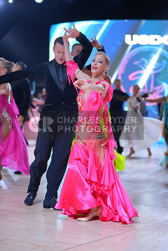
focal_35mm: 88
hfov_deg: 15.5
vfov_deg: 23.1
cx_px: 84
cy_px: 126
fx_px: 616
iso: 640
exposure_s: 1/400
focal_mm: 88
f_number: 2.8
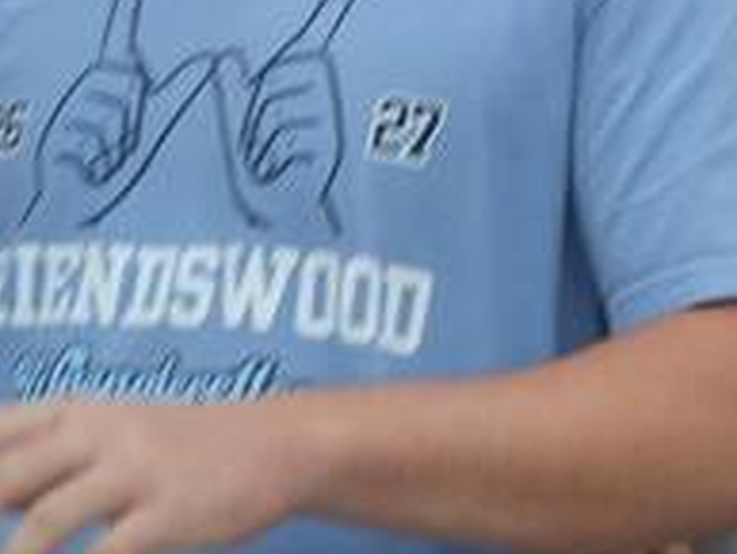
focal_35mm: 219
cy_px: -185
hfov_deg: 8.8
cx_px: 1123
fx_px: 4666
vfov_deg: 6.7
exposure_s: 1/160
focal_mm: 43
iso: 800
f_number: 4.5
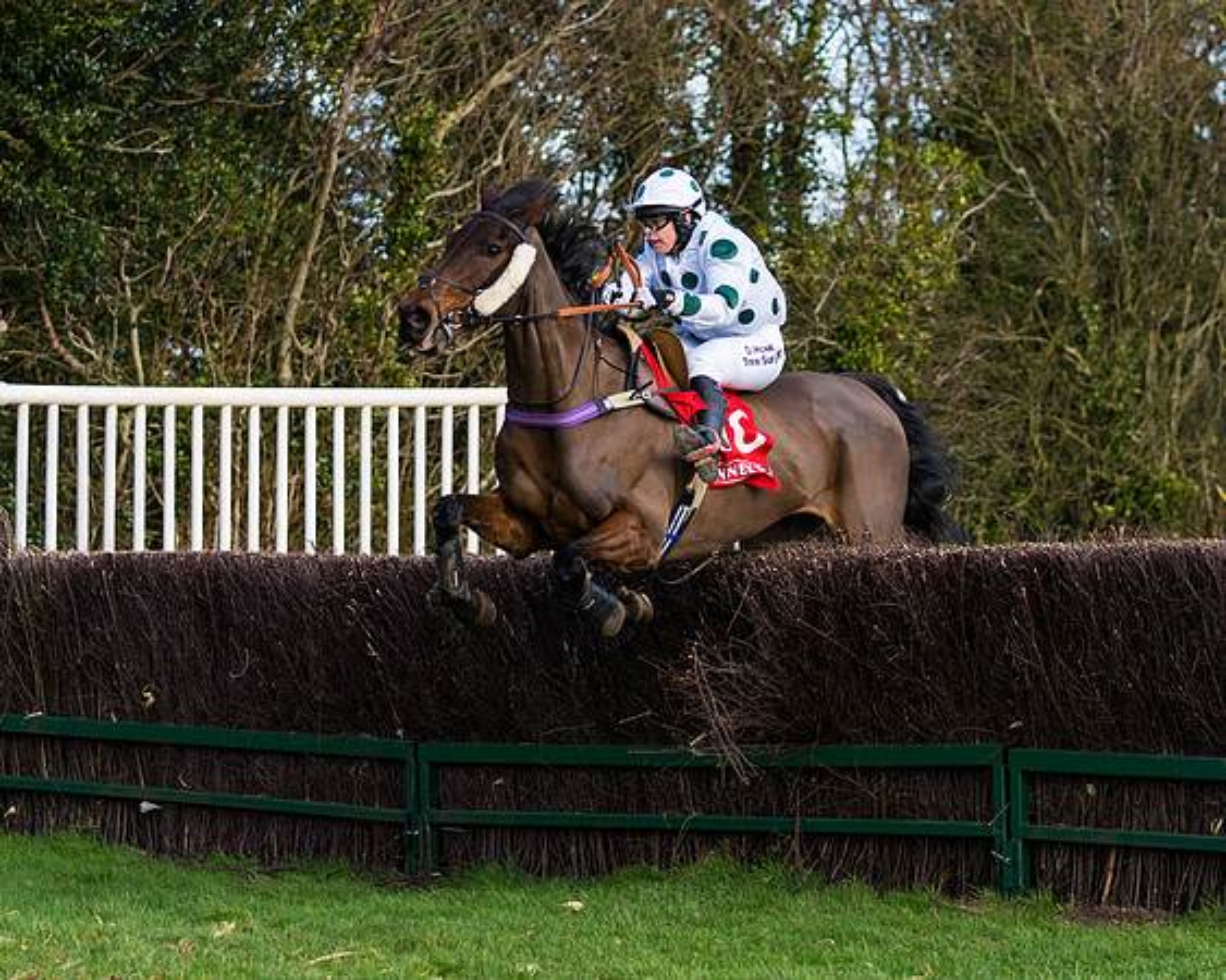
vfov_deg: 11.4
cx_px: 613
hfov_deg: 14.2
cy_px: 366
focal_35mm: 135
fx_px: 4912
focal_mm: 96
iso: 200
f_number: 2.8
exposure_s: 1/2000
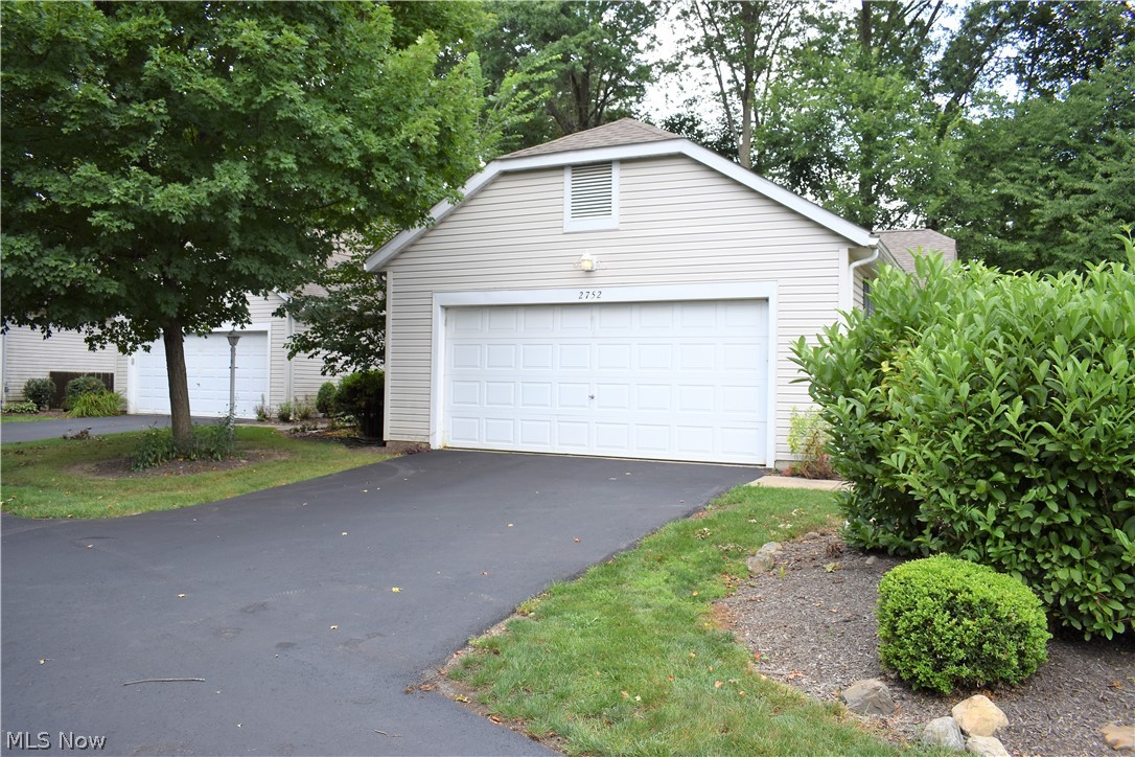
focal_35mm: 27
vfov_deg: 47.9
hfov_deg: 67.4
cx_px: 568
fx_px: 851
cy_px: 378
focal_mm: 18
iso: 200
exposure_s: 1/250
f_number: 5.6
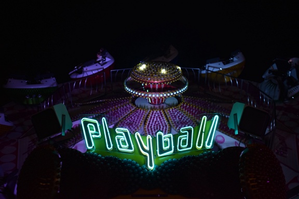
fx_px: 424
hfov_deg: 38.9
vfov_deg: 26.5
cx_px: 150
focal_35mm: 51
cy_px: 100
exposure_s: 1/200
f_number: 4.5
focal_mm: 34
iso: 800
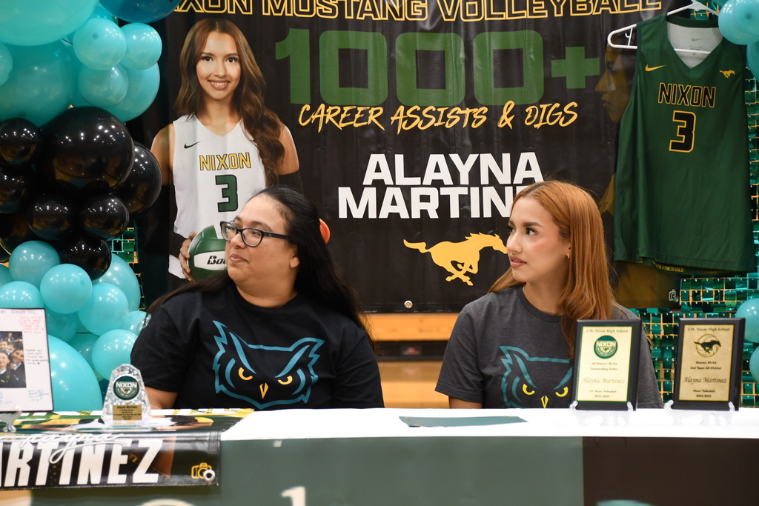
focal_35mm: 135
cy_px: 253
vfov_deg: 10.2
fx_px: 2846
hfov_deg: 15.2
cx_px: 380
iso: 1250
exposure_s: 1/100
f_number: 5.6
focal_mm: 90
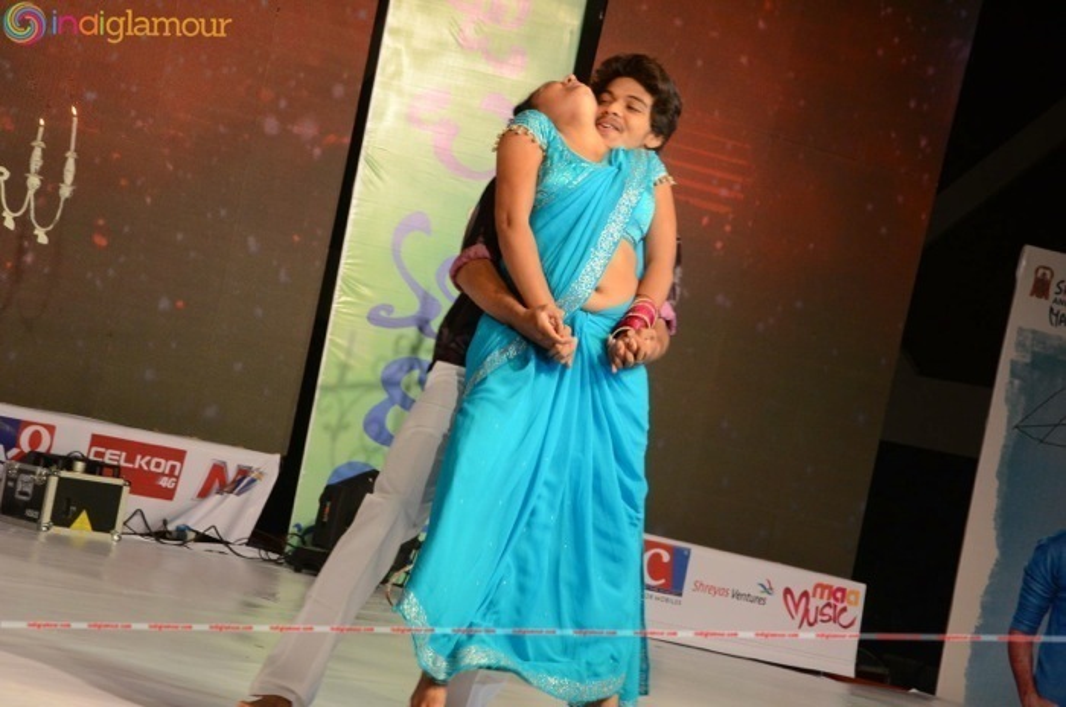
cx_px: 533
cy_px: 354
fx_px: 3325
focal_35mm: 112
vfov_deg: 12.1
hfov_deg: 18.2
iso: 1600
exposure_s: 1/125
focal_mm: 75
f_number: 7.1
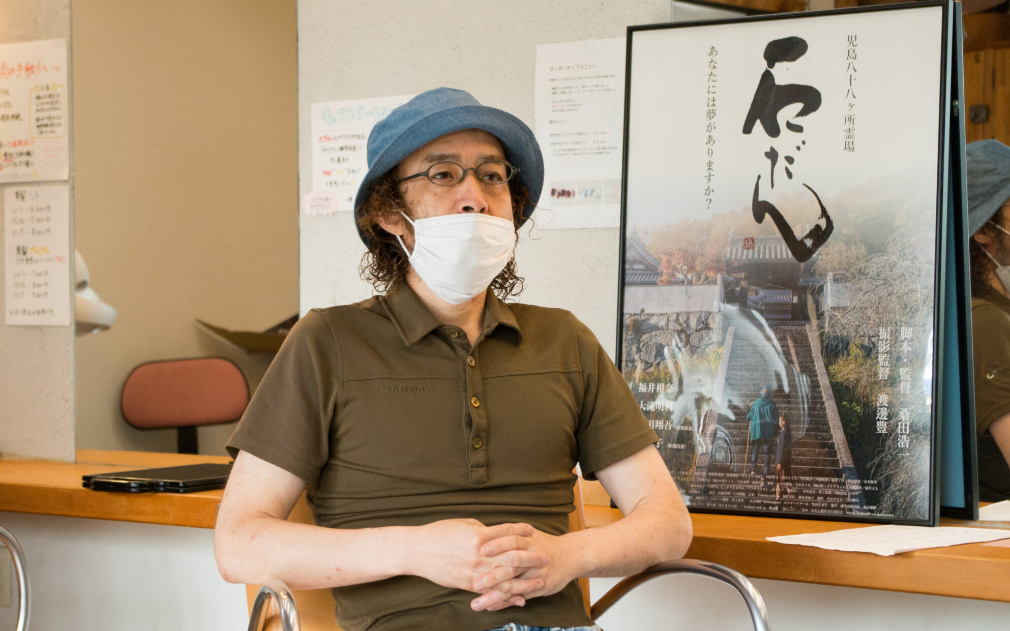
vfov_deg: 15.5
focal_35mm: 84
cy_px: 321
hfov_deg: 24.6
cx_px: 504
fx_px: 2312
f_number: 5.6
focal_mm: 55
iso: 1600
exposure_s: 1/100
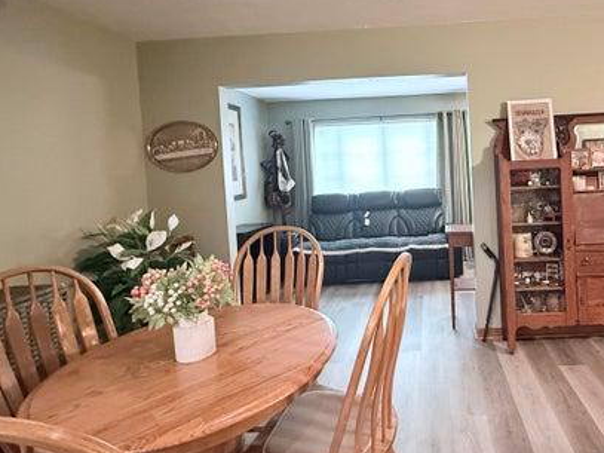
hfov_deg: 72.9
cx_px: 426
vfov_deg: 60.6
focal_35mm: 22
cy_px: 183
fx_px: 384
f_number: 2.2
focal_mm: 2.22
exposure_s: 1/60
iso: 800
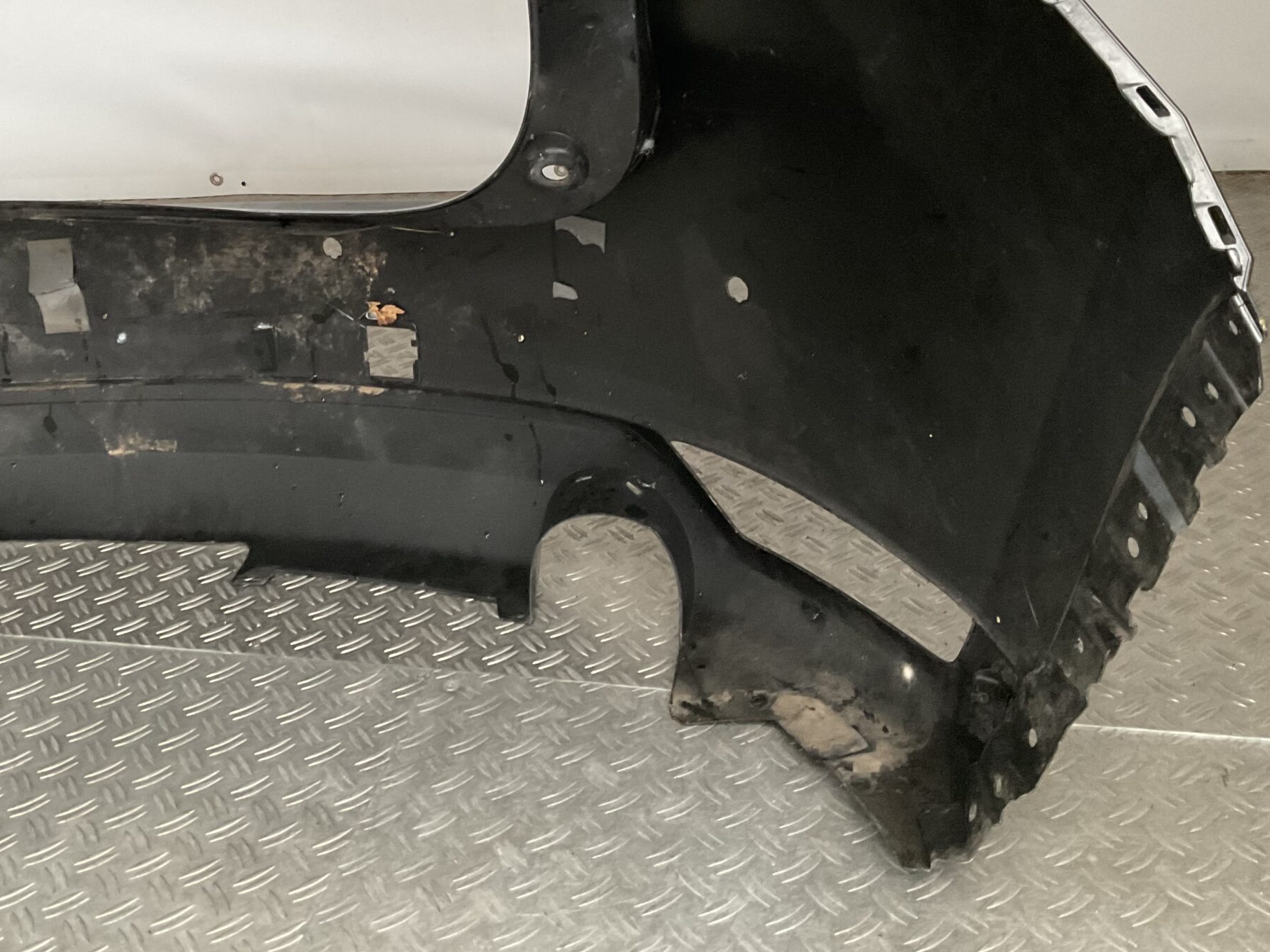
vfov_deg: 34.8
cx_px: 452
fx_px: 1504
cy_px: 325
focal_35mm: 41
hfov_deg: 45.3
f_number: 1.8
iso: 250
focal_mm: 3
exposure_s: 1/40
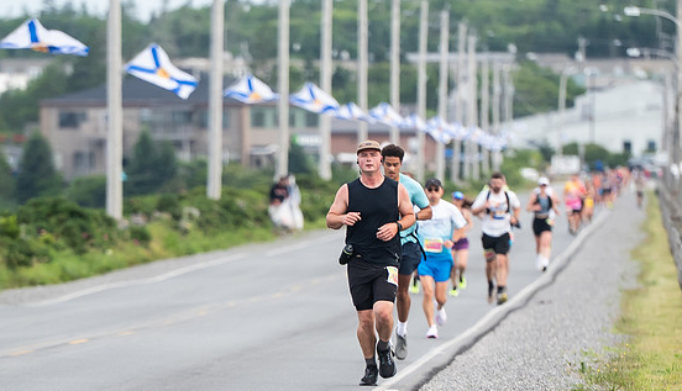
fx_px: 10778
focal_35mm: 593
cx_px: 285
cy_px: 298
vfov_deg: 2.1
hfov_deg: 3.6
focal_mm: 200
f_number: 4.5
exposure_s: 1/800
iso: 500
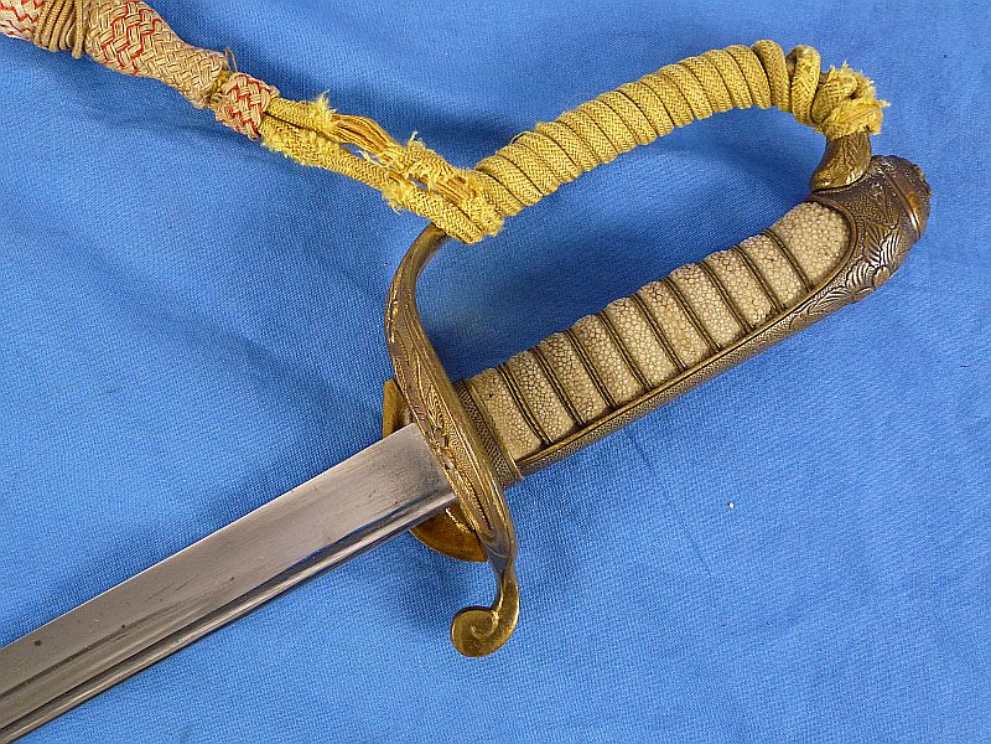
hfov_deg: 45.8
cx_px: 496
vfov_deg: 35.1
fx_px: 1174
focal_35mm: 41
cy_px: 372
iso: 320
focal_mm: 7.4
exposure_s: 1/80
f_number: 3.9
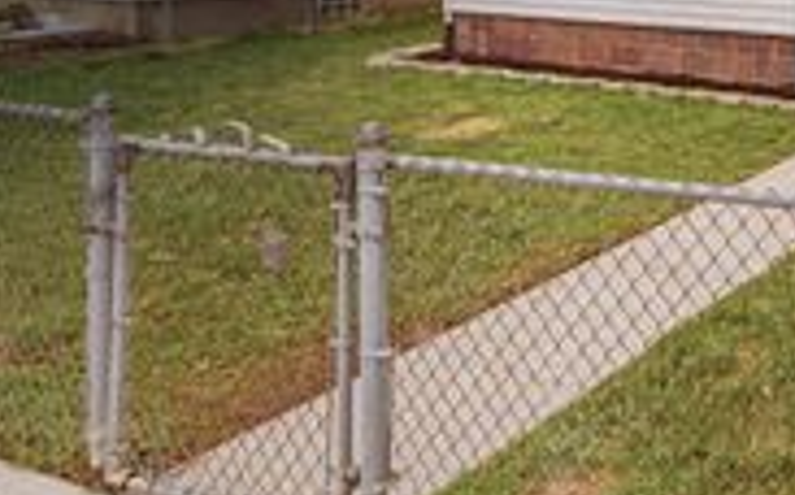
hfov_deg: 36.5
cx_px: 990
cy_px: -145
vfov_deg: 27.4
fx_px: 844
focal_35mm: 39
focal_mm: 14
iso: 250
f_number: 8
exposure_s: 1/640
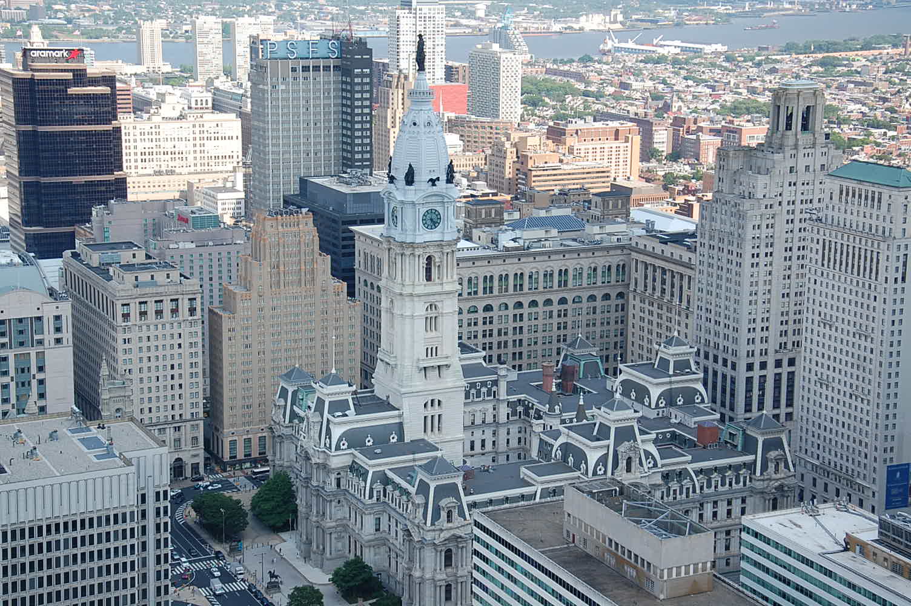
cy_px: 303
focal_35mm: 68
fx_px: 1707
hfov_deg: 29.9
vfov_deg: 20.1
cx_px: 456
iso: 200
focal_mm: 45
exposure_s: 1/250
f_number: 8
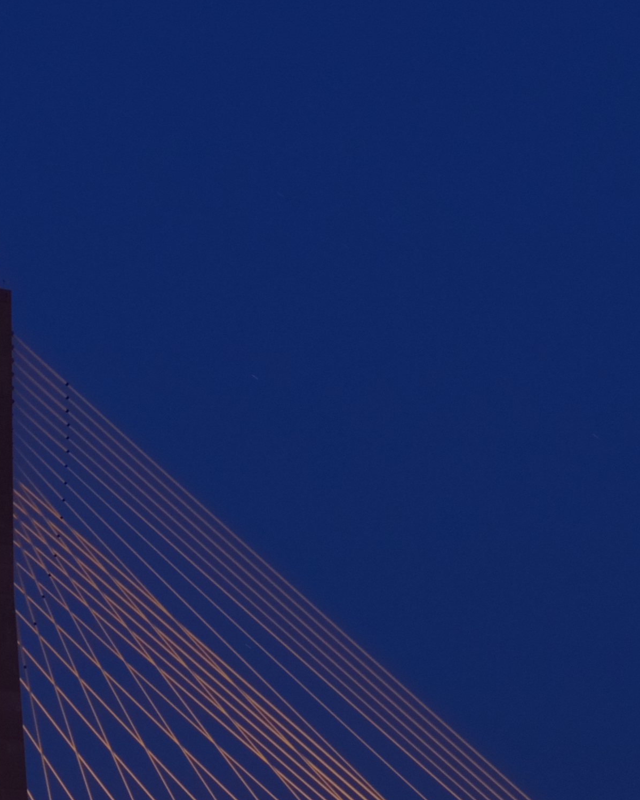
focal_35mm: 323
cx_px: 266
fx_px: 7648
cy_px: 1061
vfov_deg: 5.9
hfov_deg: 4.8
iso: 100
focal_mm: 70
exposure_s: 15
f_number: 11
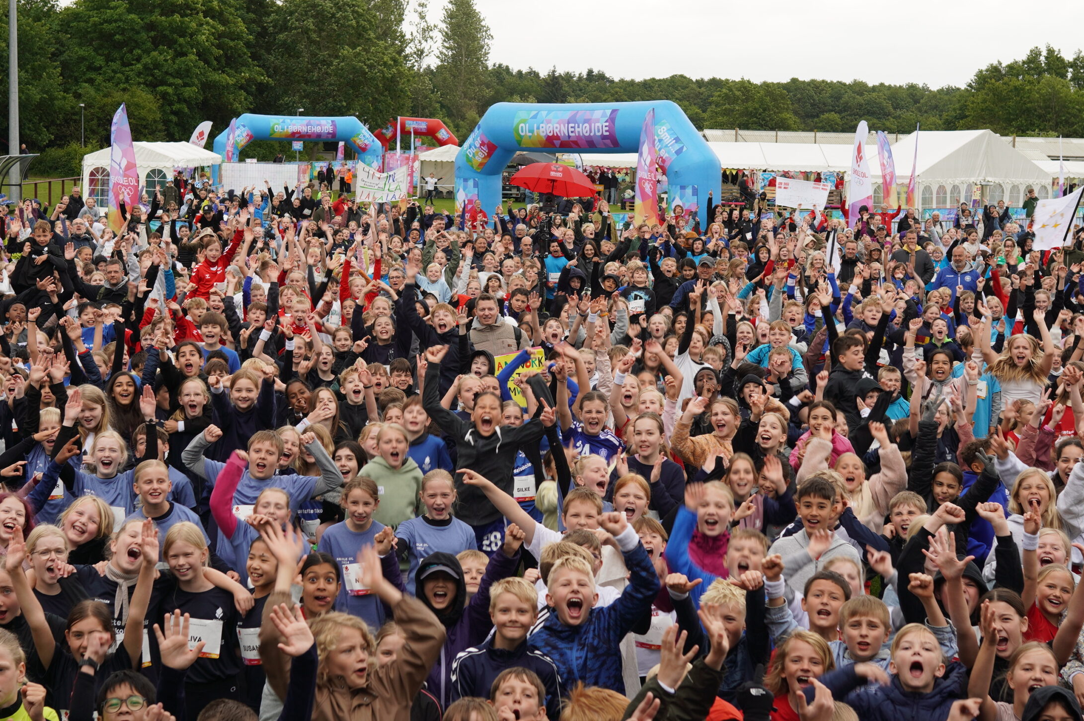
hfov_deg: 32.6
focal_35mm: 62
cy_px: 305
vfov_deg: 22.0
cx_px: 517
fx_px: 1853
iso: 100
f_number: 5
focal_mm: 35
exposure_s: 1/100
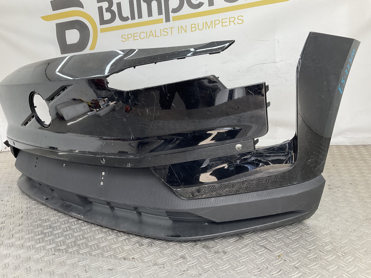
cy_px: 139
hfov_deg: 61.7
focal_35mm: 29
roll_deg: +4.7
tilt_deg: -15.0
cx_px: 186
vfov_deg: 48.2
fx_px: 311
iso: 20
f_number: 1.8
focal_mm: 3
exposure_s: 1/120
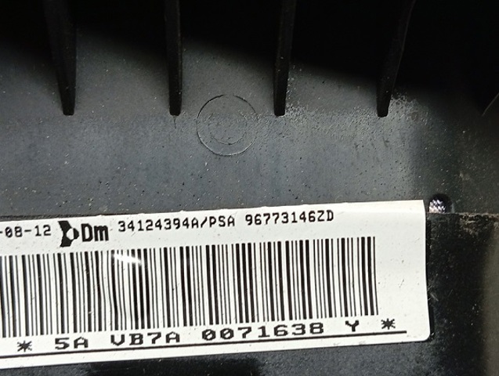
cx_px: 250
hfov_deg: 36.8
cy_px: 188
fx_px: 751
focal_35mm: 52
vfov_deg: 28.1
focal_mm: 3.96
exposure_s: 1/33.3
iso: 202
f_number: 1.8
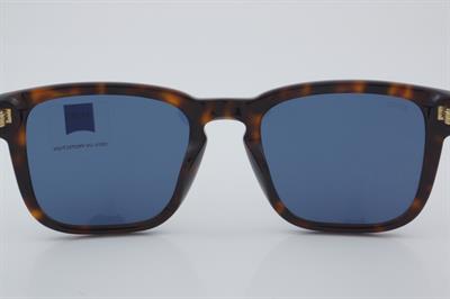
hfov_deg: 29.9
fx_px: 843
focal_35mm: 68
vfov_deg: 20.1
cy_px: 150
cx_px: 225
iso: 100
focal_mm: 45
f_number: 32
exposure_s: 1/4
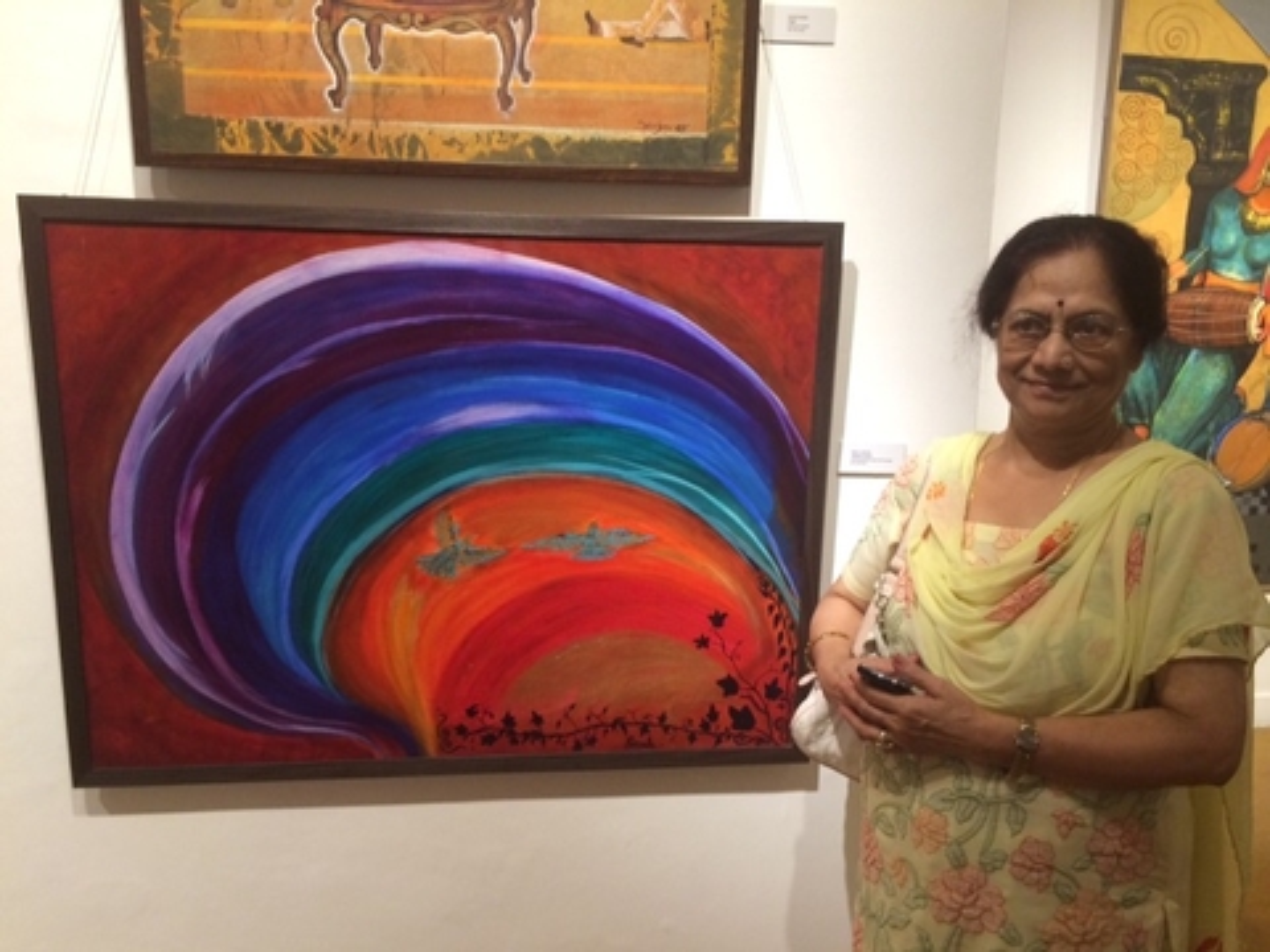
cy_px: 476
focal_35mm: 30
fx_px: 1101
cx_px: 635
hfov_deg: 60.0
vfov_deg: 46.8
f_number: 2.2
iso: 64
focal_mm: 4.12
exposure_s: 1/33
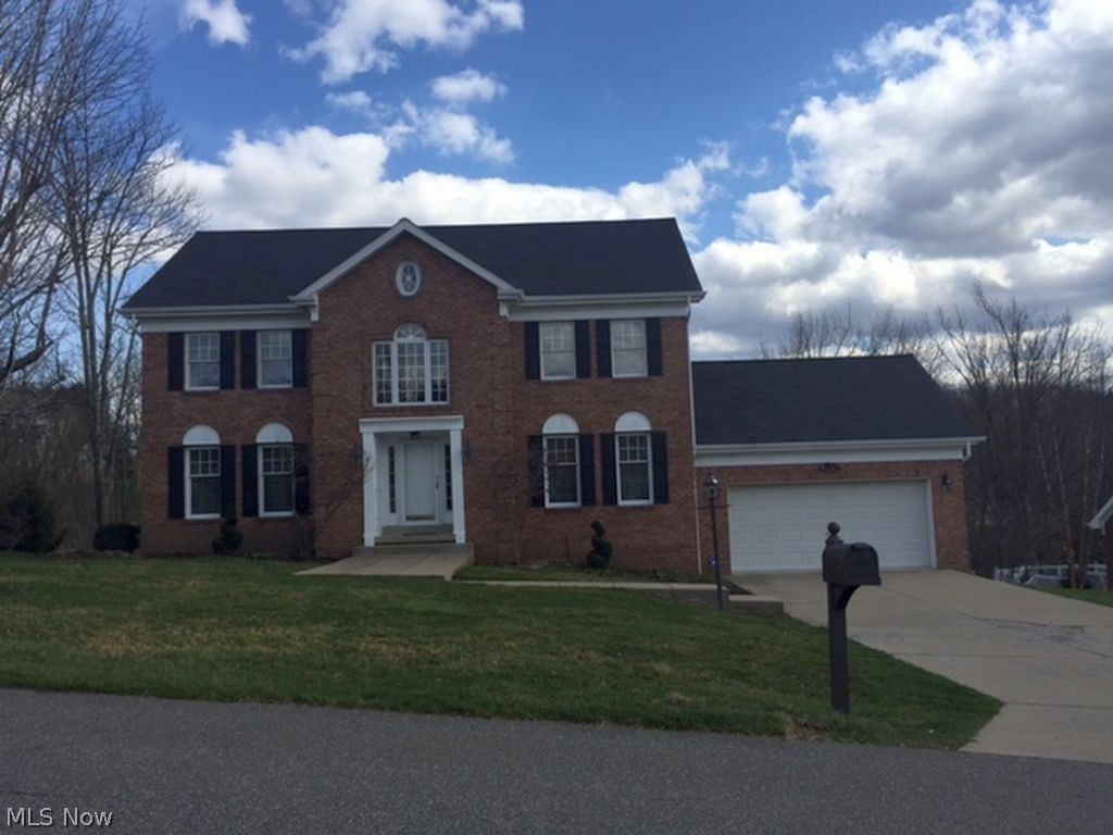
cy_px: 418
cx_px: 556
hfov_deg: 61.7
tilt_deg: +6.7
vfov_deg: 48.2
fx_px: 932
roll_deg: +1.5
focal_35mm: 29
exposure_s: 1/1980
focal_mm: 4.15
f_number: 2.2
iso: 32
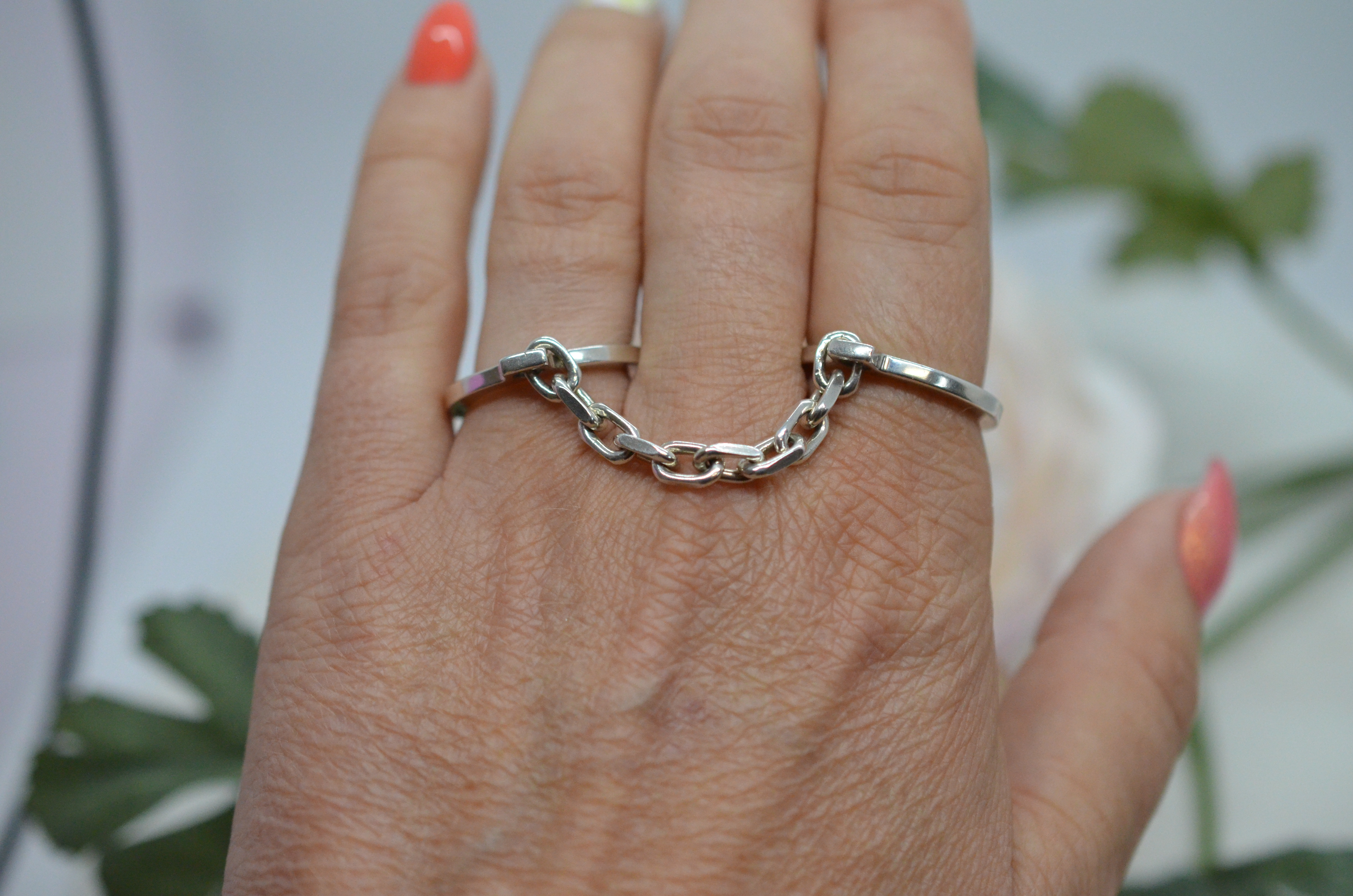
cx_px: 676
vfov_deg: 22.5
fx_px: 2250
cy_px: 448
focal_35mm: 60
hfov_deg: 33.5
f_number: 4
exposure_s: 1/3200
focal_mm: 40
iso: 2500
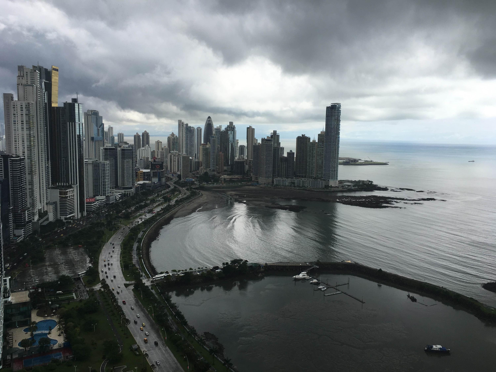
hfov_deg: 61.7
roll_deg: -0.6
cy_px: 186
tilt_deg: -6.6
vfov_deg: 48.2
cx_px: 248
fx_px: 416
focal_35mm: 29
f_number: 2.2
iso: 25
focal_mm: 4.15
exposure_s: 1/1789
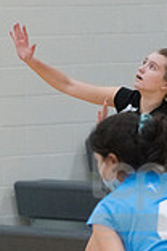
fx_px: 2915
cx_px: 130
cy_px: 198
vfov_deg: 4.9
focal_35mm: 419
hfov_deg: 3.3
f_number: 4.5
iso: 6400
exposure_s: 1/1000
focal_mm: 145
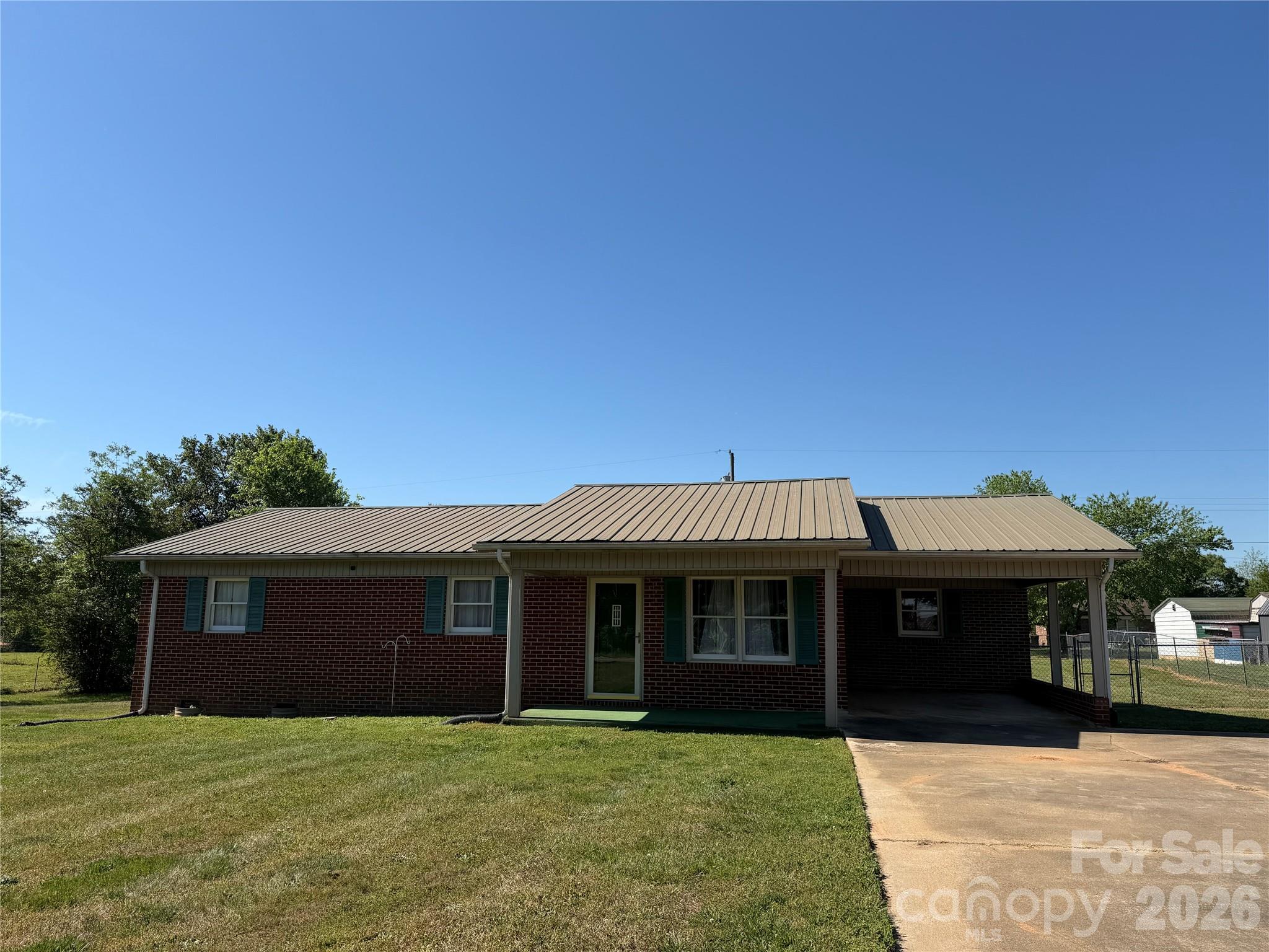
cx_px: 634
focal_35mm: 24
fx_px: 880
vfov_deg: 56.8
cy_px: 476
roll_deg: -0.9
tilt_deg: +8.3
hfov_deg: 71.6
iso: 80
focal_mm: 6.76
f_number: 1.78
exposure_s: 1/4975
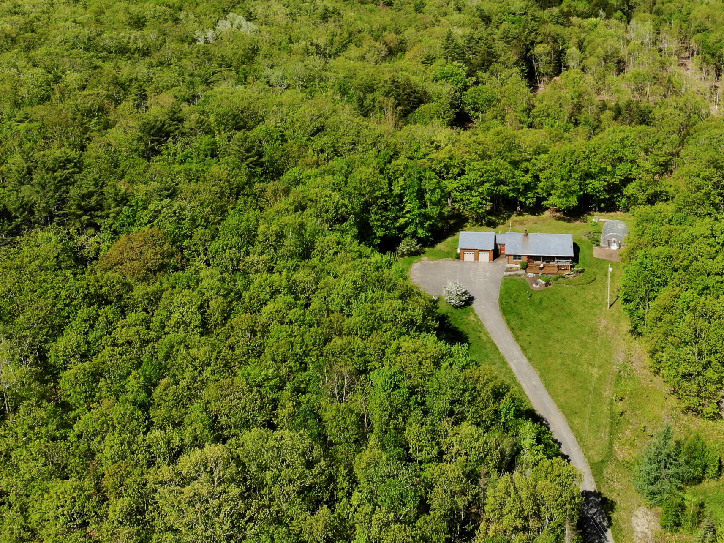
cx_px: 484
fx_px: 878
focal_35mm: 42
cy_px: 68
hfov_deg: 44.1
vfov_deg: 32.8
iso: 100
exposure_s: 1/1013
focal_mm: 4.5
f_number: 2.8
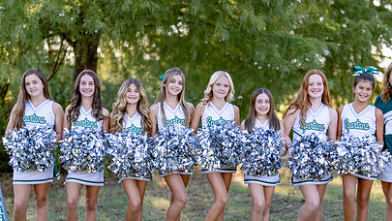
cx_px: 223
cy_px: 163
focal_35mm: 82
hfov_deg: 25.9
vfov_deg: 14.7
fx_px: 852
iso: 100
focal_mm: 50
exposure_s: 1/1000
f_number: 1.2
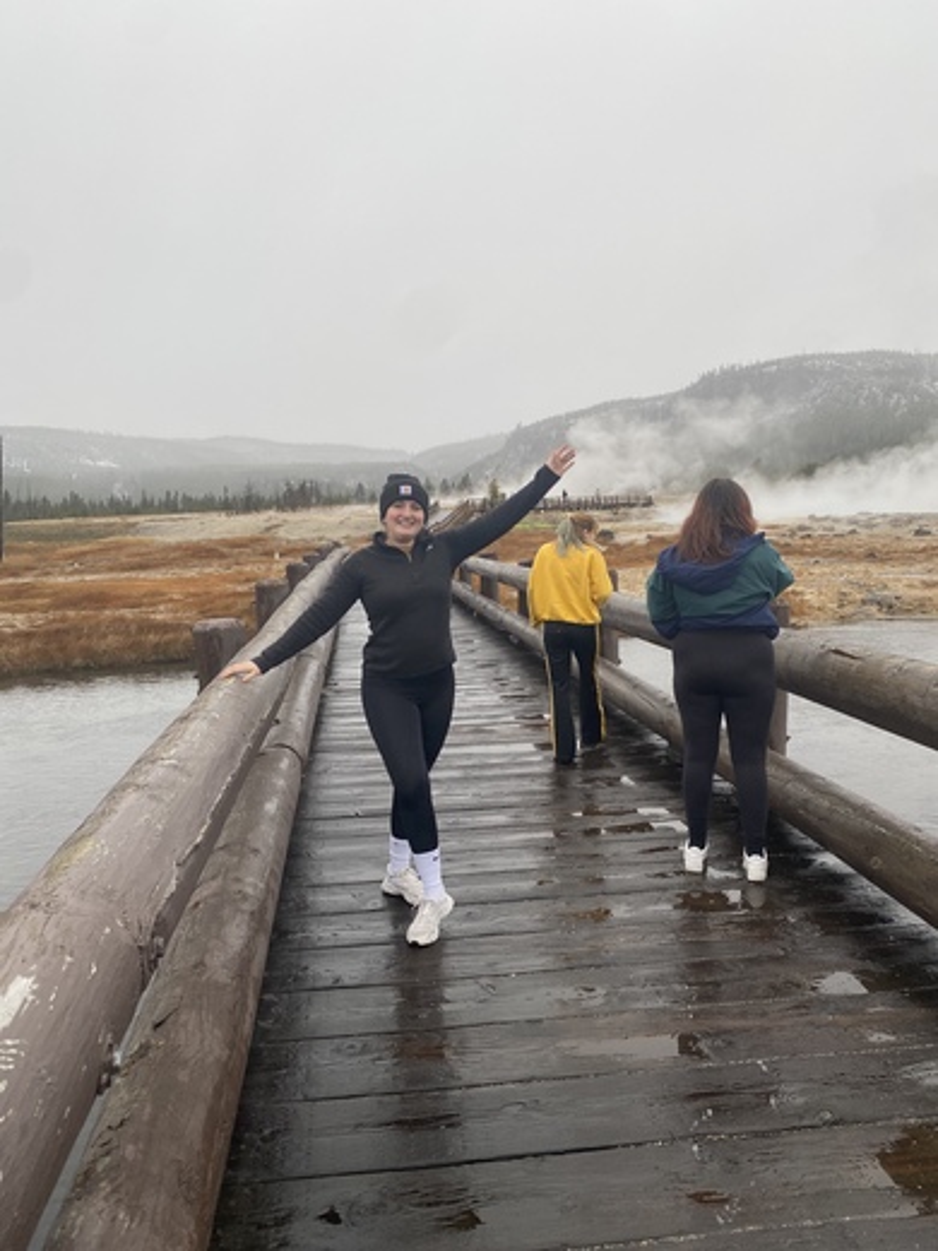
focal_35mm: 26
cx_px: 469
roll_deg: +1.7
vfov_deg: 67.3
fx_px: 939
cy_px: 626
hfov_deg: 53.1
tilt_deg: -5.6
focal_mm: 4.25
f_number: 1.8
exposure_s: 1/122
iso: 50
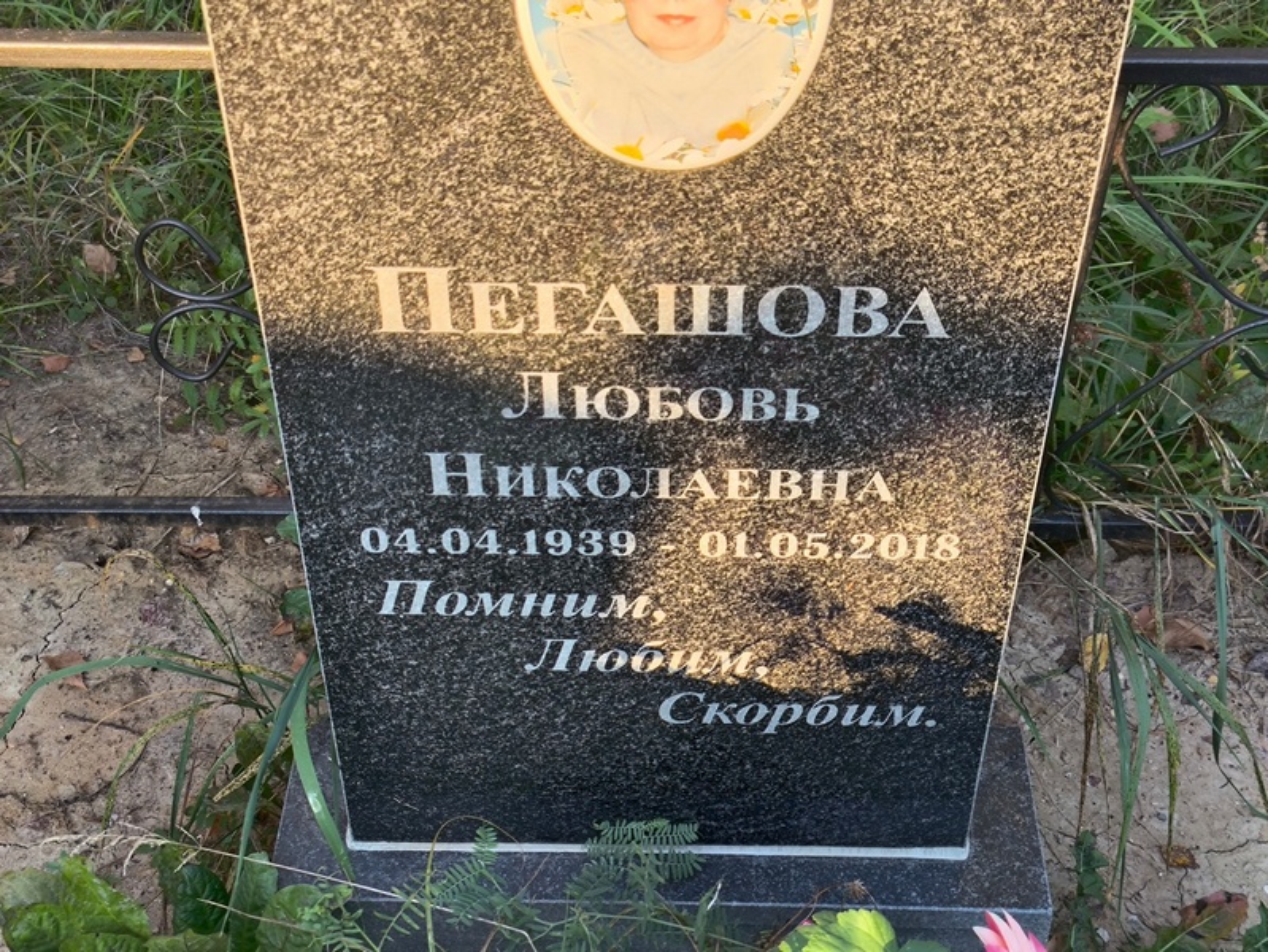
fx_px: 1832
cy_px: 476
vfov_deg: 29.1
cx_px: 634
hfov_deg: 38.2
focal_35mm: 50
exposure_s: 1/185
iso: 50
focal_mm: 4.71
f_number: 1.7
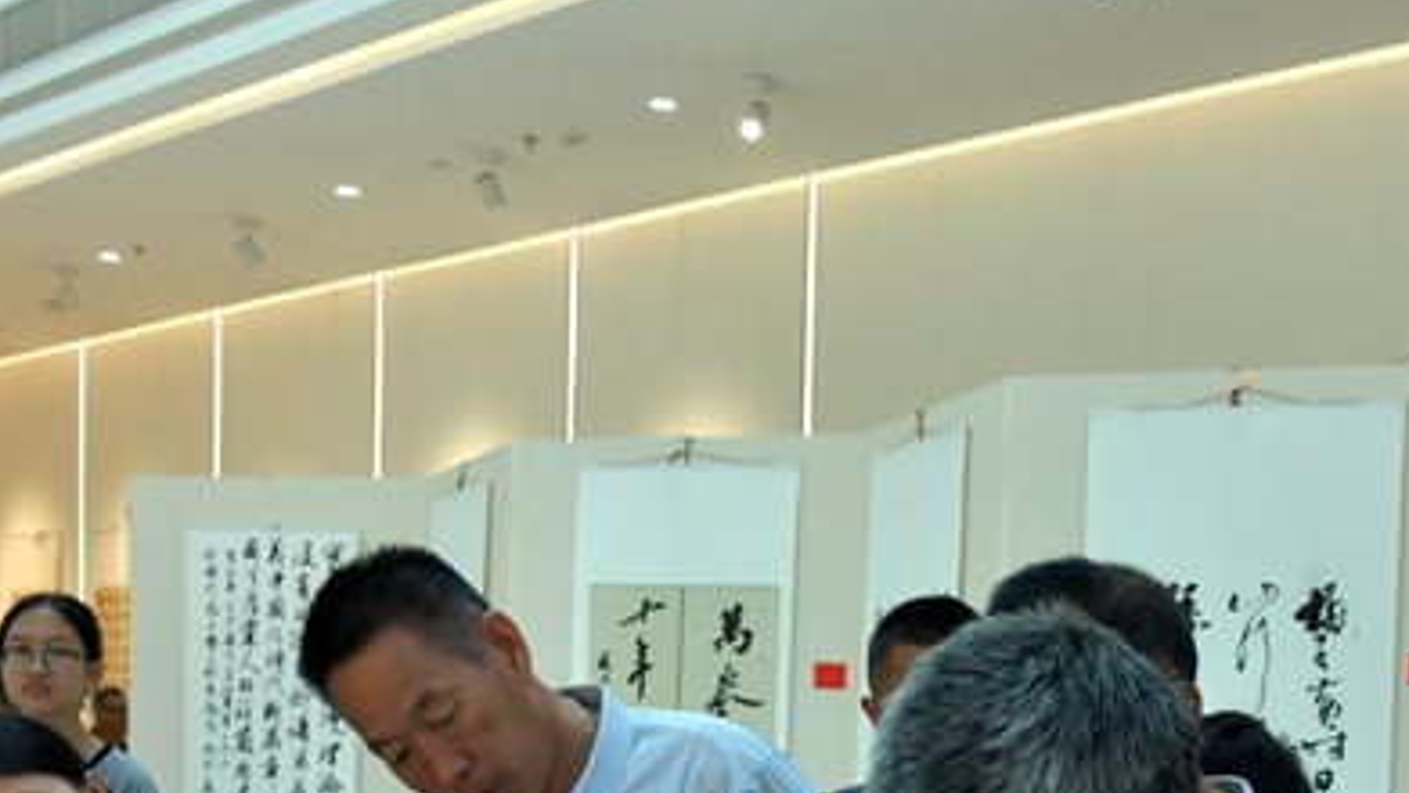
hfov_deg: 32.0
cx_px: 978
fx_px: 2429
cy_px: 995
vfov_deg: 17.5
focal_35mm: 65
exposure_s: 1/320
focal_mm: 28
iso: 1000
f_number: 9
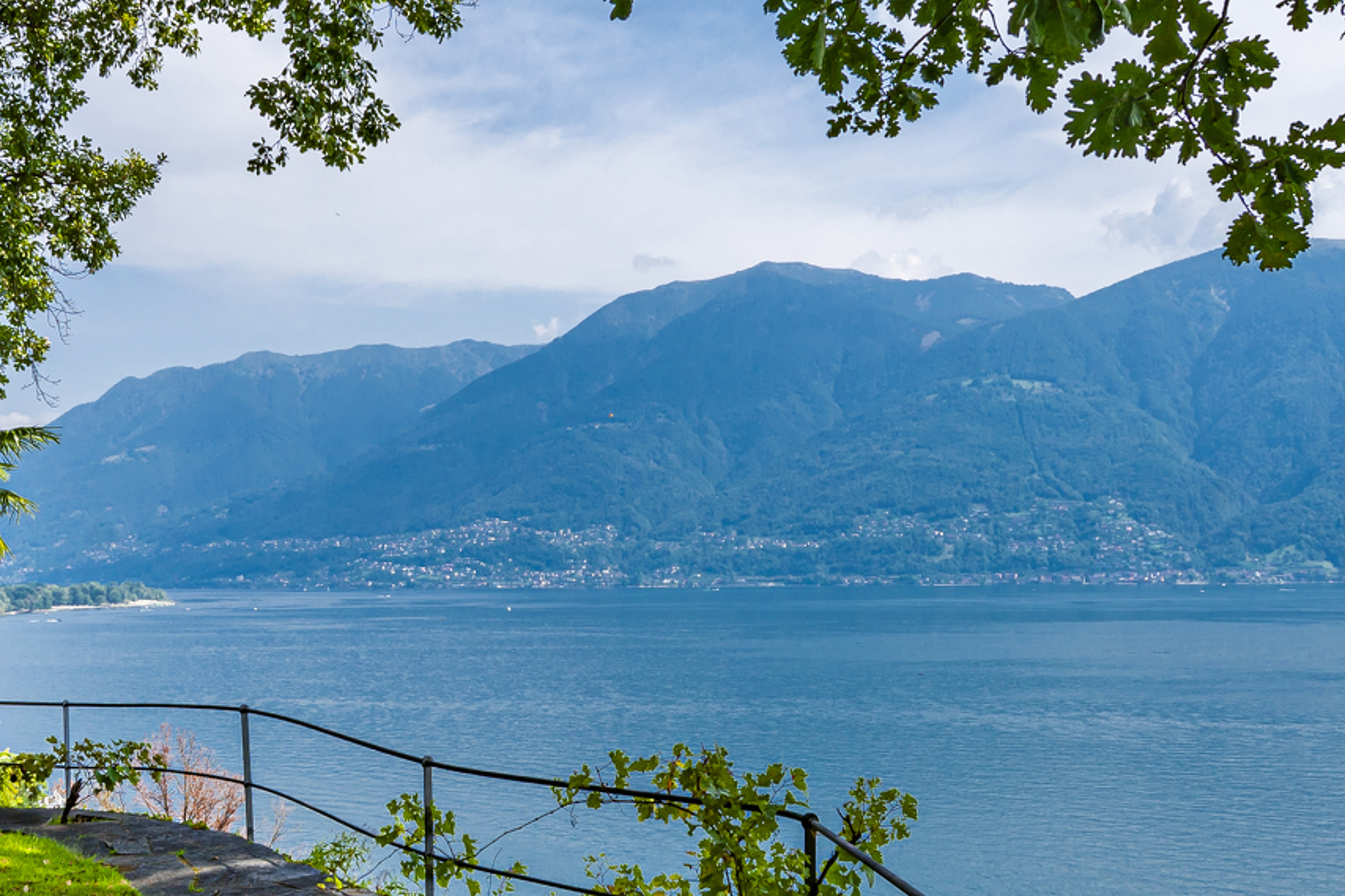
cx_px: 523
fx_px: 1569
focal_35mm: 42
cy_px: 588
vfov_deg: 31.7
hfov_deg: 46.1
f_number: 9
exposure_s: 1/200
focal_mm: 14
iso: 100
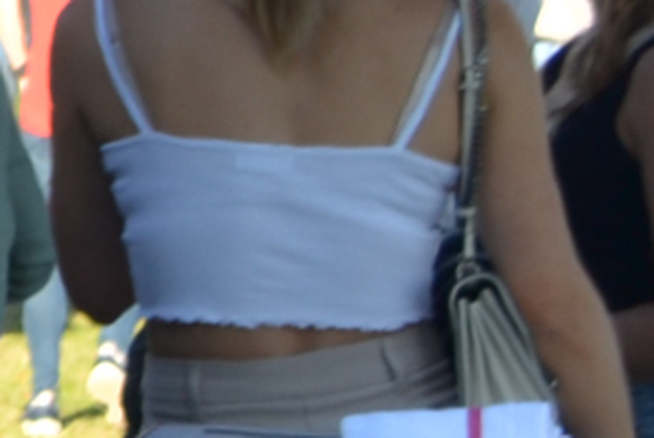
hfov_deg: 6.2
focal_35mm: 280
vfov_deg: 4.9
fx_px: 5092
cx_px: -1890
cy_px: 591
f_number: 5.6
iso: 100
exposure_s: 1/125
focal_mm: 24
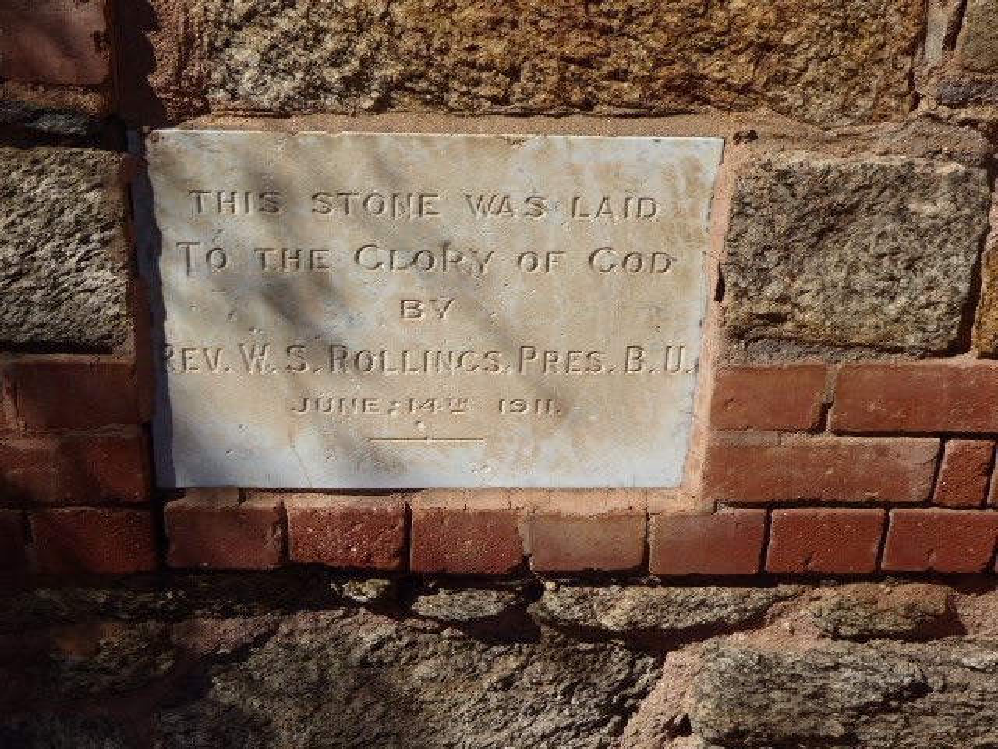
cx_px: 499
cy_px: 374
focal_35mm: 53
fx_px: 1528
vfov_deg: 27.5
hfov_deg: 36.2
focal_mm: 9
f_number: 4.1
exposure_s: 1/1000
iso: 80
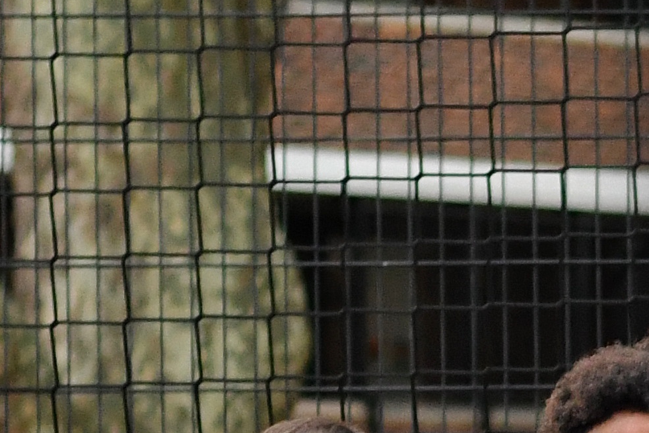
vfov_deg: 3.2
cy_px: 945
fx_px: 7660
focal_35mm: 425
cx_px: 1161
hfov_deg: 4.8
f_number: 2.8
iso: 1600
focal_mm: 50
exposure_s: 1/640
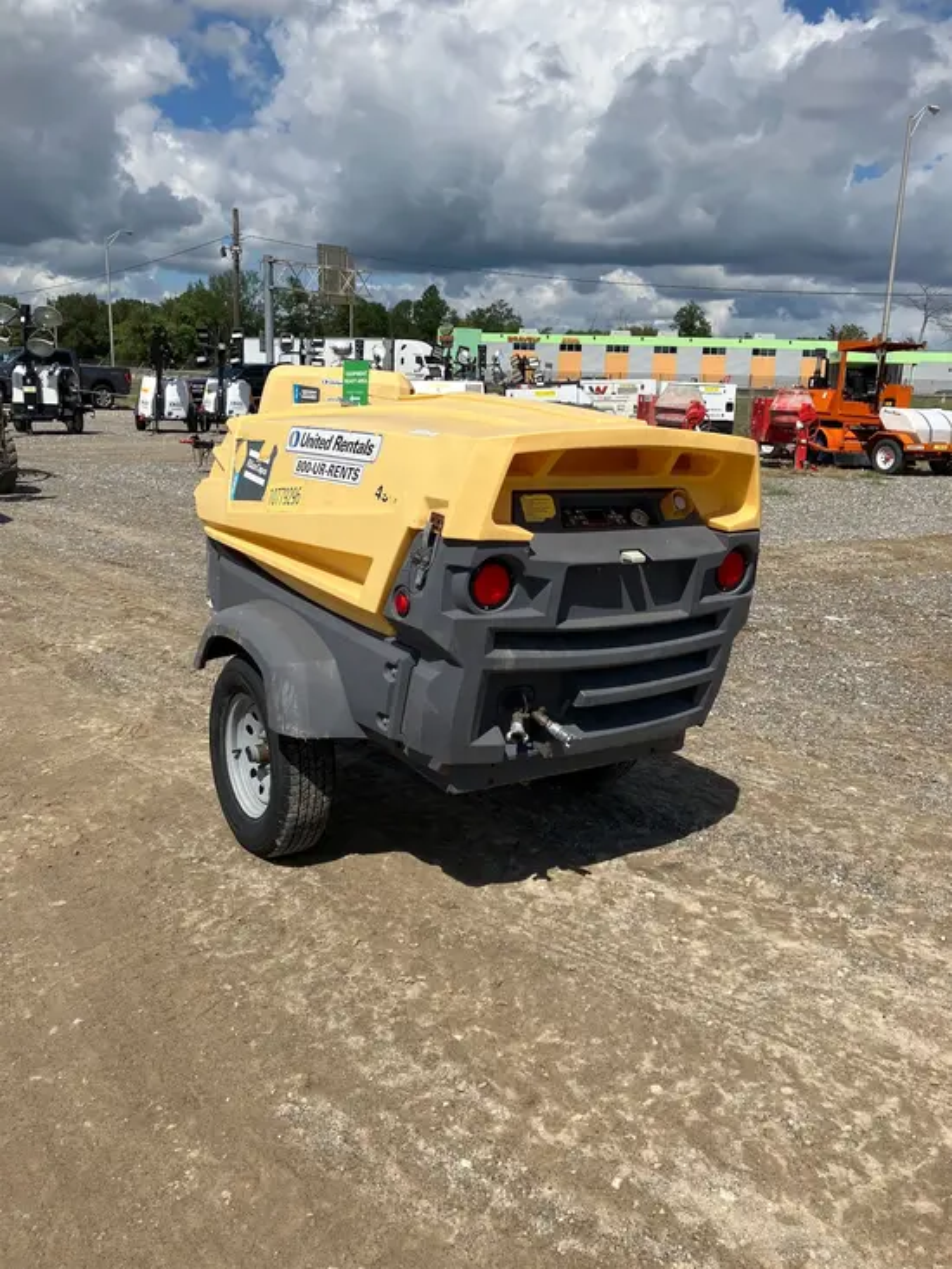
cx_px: 476
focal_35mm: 28
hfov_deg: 49.8
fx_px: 1026
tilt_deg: -15.1
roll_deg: -0.8
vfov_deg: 63.4
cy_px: 634
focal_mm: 3.99
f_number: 1.8
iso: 32
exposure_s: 1/3745
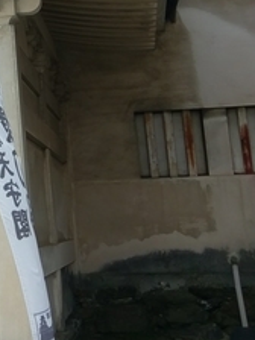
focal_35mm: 93
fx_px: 913
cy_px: 38
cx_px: -158
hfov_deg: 14.5
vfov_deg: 20.7
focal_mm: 4.58
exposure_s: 1/1882
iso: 100
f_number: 1.8
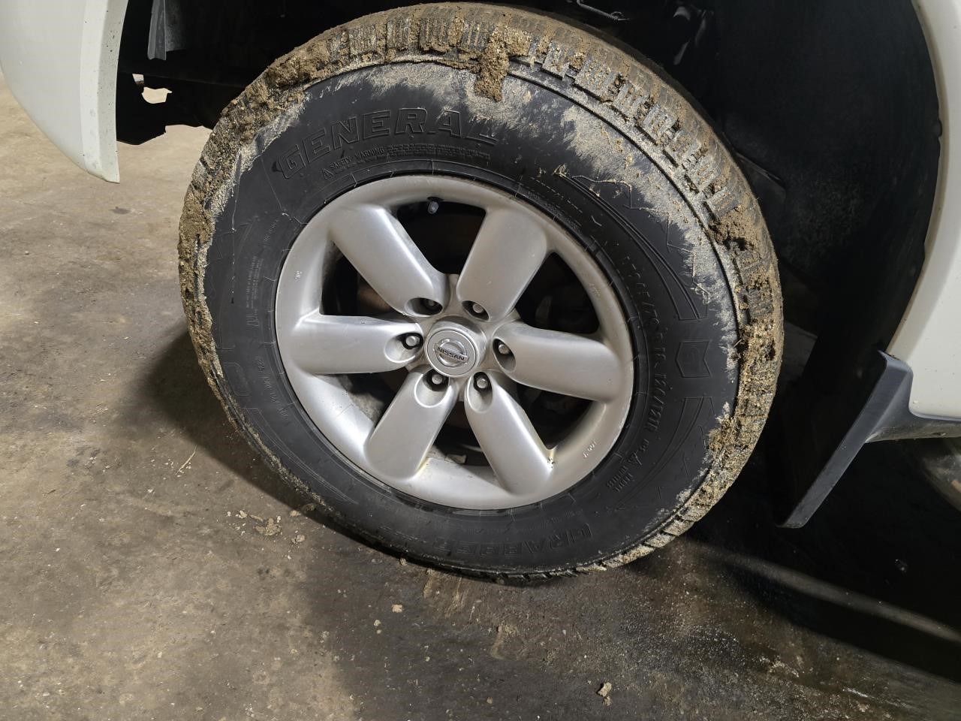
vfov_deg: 58.9
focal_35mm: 23
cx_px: 480
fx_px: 639
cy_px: 360
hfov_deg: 73.9
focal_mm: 6.3
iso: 1000
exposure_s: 1/60
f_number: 1.7
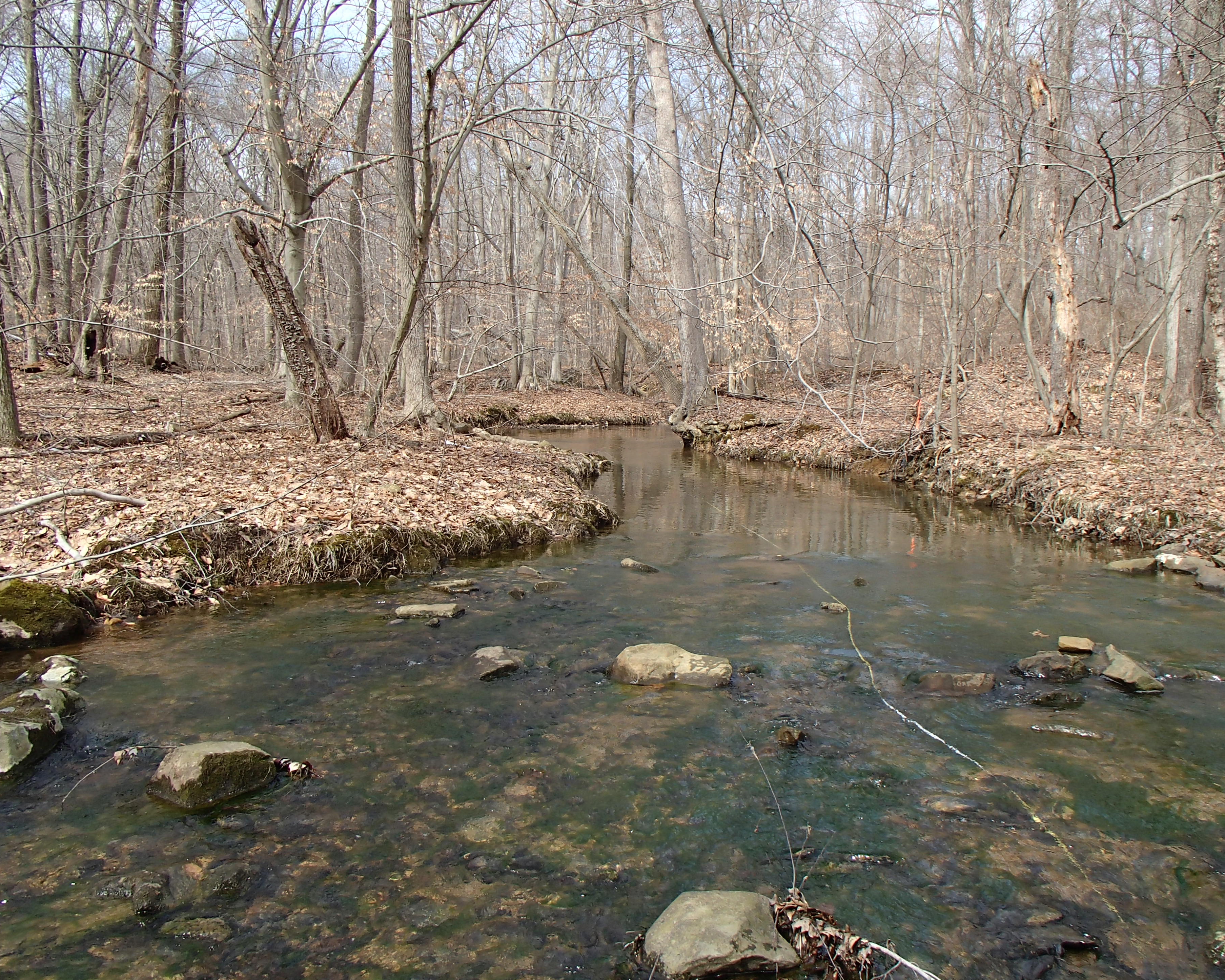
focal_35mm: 30
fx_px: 1088
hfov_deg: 58.7
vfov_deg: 48.5
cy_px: 482
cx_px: 669
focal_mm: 5
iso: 100
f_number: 3.9
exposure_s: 1/320
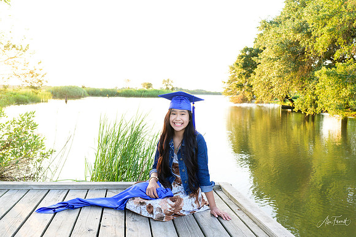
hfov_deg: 53.1
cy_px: 118
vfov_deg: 36.8
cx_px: 178
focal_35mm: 36
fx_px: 356
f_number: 5.6
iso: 500
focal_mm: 35
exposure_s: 1/200
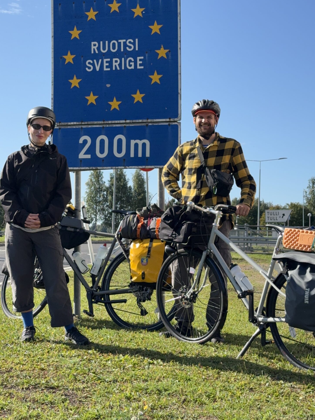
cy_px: 162
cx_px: 160
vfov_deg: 30.2
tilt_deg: +5.4
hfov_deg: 22.9
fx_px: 777
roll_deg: -1.6
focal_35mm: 64
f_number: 1.78
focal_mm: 6.76
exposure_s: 1/4329
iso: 80
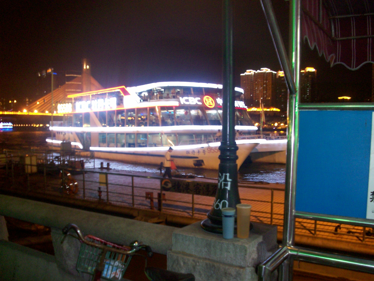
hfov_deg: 54.0
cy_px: 140
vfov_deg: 41.8
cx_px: 187
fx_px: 367
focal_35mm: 34
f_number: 2.8
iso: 160
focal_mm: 5.7
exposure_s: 1/4.95
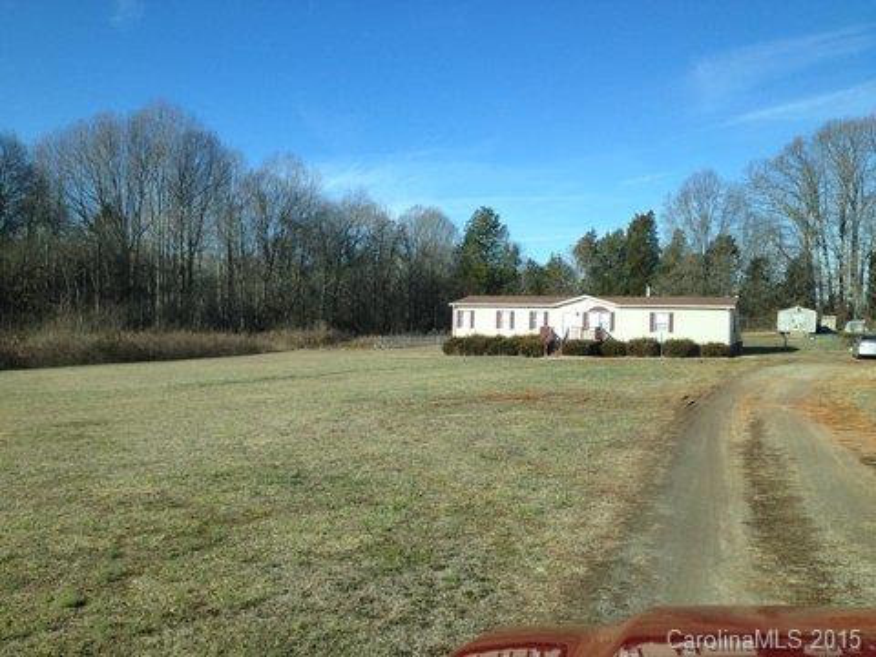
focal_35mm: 35
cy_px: 328
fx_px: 886
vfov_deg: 40.7
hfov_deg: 52.6
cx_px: 438
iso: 50
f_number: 2.4
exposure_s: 1/1104
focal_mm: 4.28
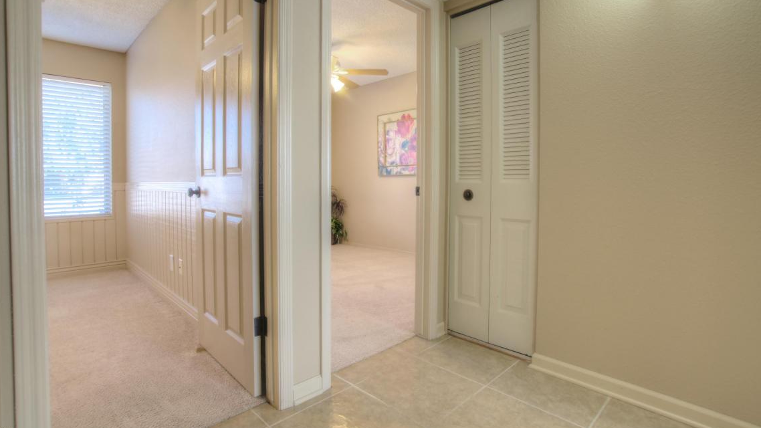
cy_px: 191
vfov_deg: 62.2
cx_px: 378
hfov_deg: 94.2
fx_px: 354
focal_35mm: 18
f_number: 6.3
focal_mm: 11
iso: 400
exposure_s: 1/20
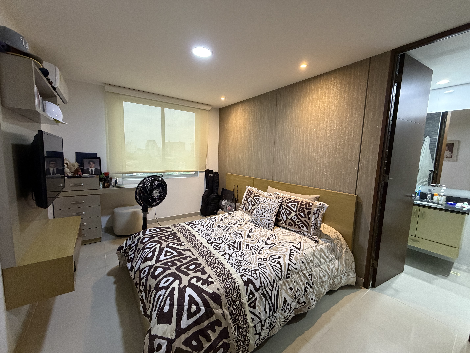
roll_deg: -1.6
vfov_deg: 85.7
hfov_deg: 102.1
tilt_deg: -6.4
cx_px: 235
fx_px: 190
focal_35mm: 14
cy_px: 176
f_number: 2.2
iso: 500
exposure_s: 1/60
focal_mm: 2.22
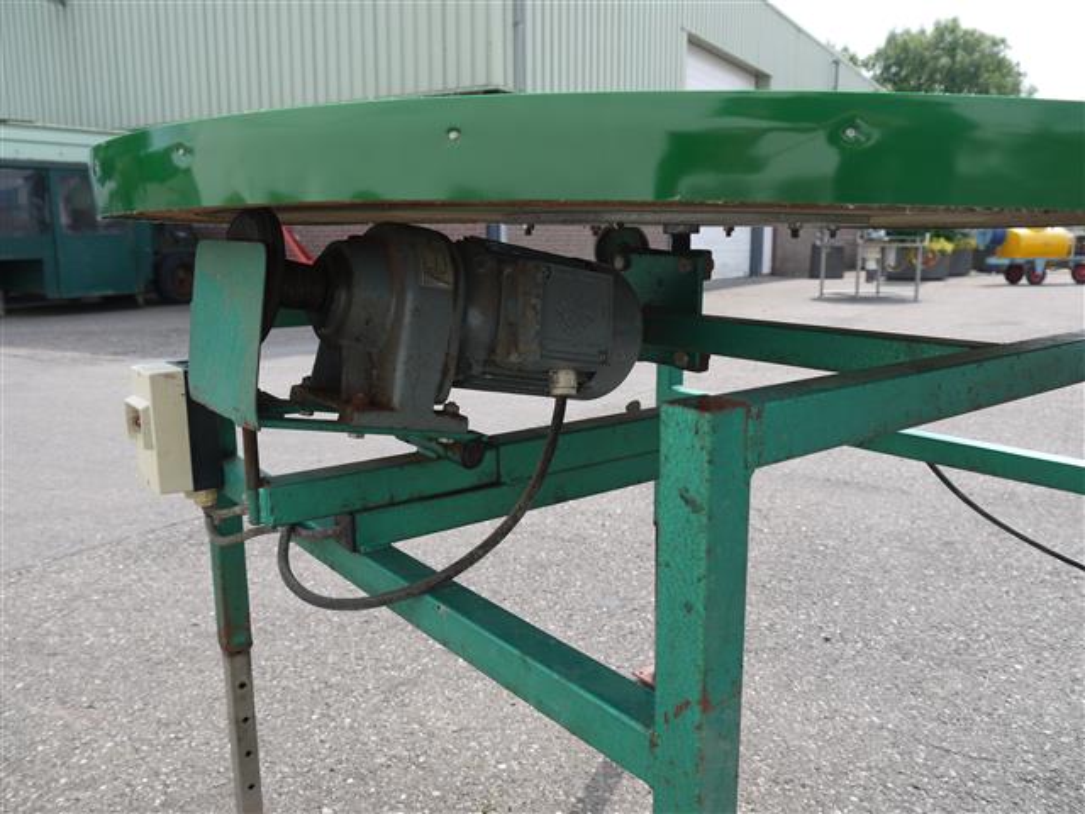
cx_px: 542
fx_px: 878
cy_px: 407
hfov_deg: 63.4
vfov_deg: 49.7
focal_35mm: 28
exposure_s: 1/320
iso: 100
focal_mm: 14
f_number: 5.6
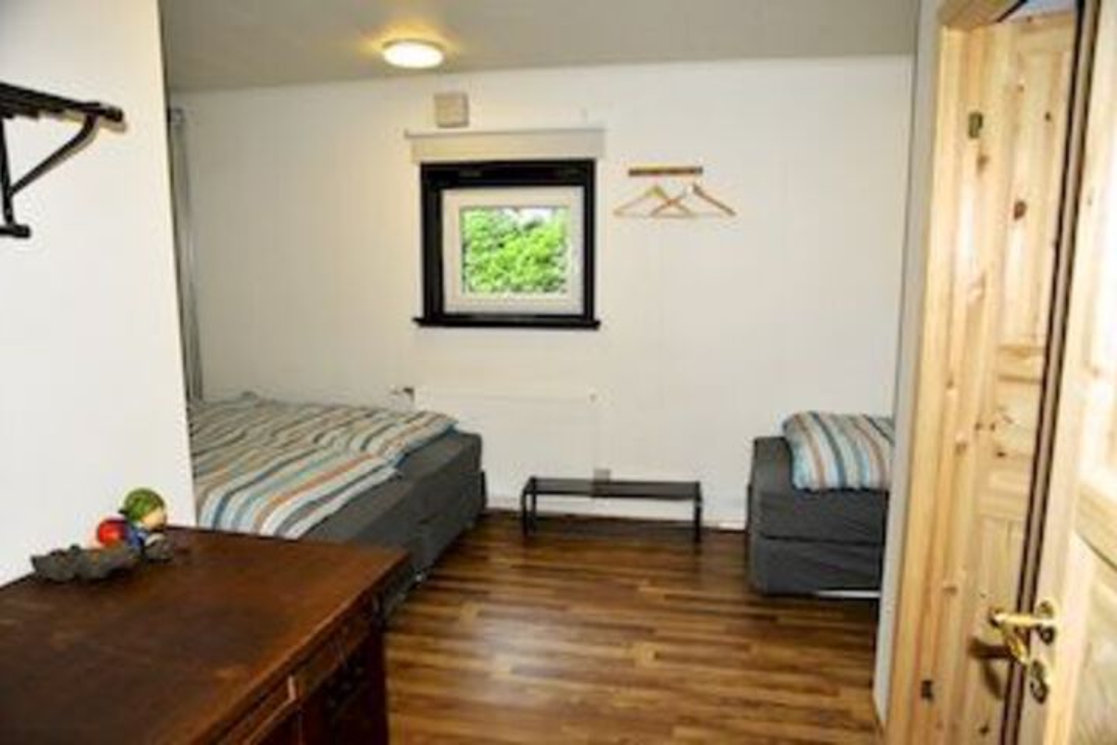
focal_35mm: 24
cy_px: 372
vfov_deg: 53.1
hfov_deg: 73.7
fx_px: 745
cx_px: 558
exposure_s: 1/60
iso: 640
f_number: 4.5
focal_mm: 16
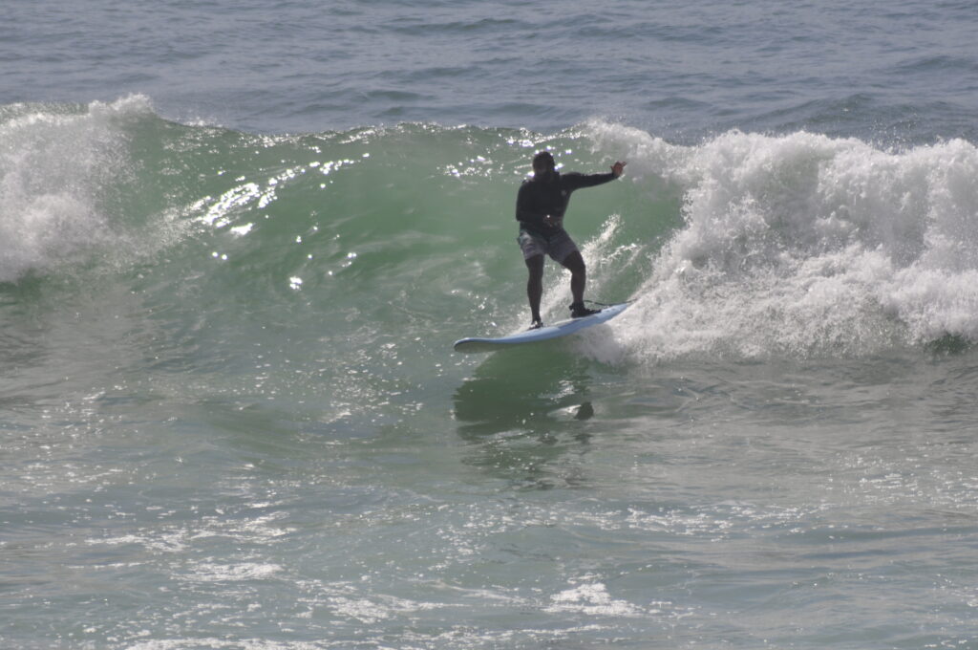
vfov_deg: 3.0
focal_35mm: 450
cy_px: 325
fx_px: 12209
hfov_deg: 4.6
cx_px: 489
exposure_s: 1/1600
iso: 200
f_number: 5.6
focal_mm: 300
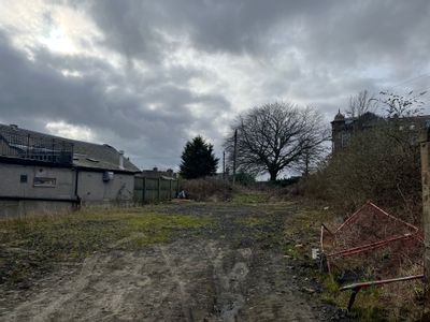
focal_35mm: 26
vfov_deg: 53.1
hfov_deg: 67.3
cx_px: 215
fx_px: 323
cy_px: 161
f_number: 1.6
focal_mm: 5.1
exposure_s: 1/3521
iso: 50
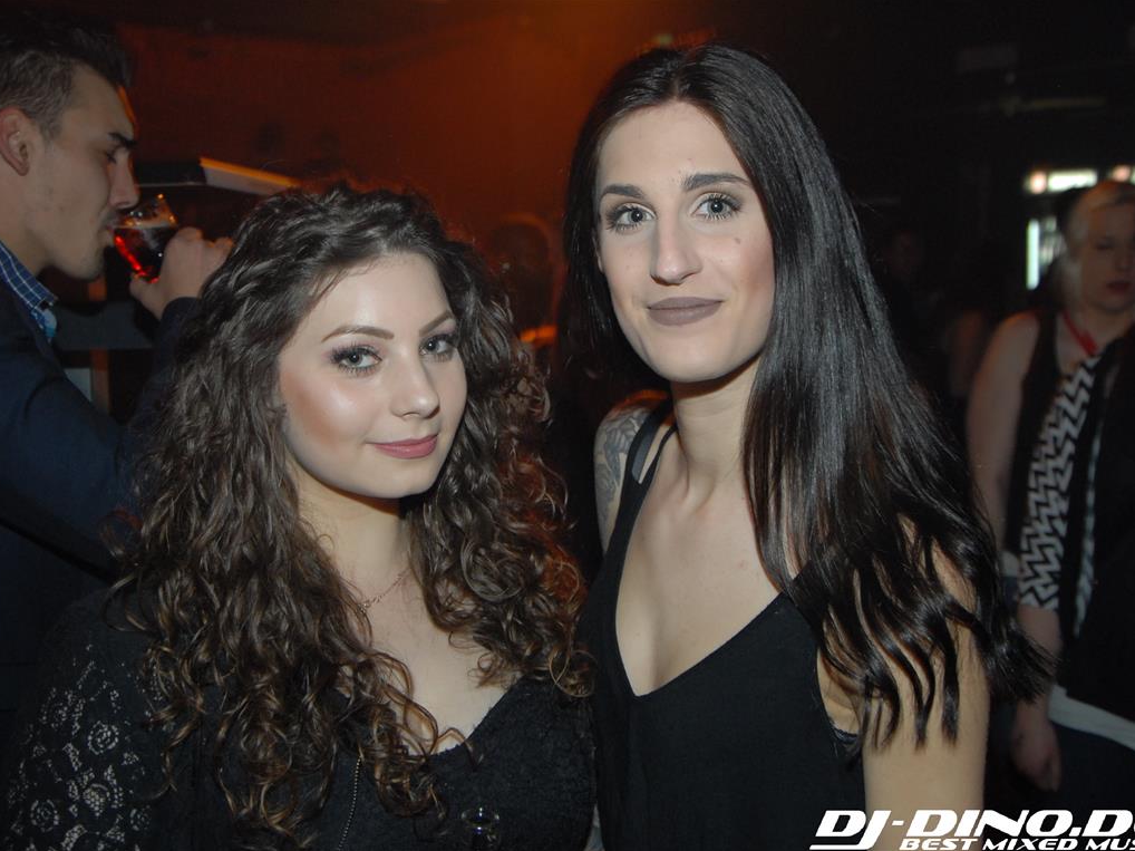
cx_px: 549
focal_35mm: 39
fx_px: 1278
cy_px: 426
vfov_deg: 36.8
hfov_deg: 47.9
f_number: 5.6
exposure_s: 1/6
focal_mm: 24
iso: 400
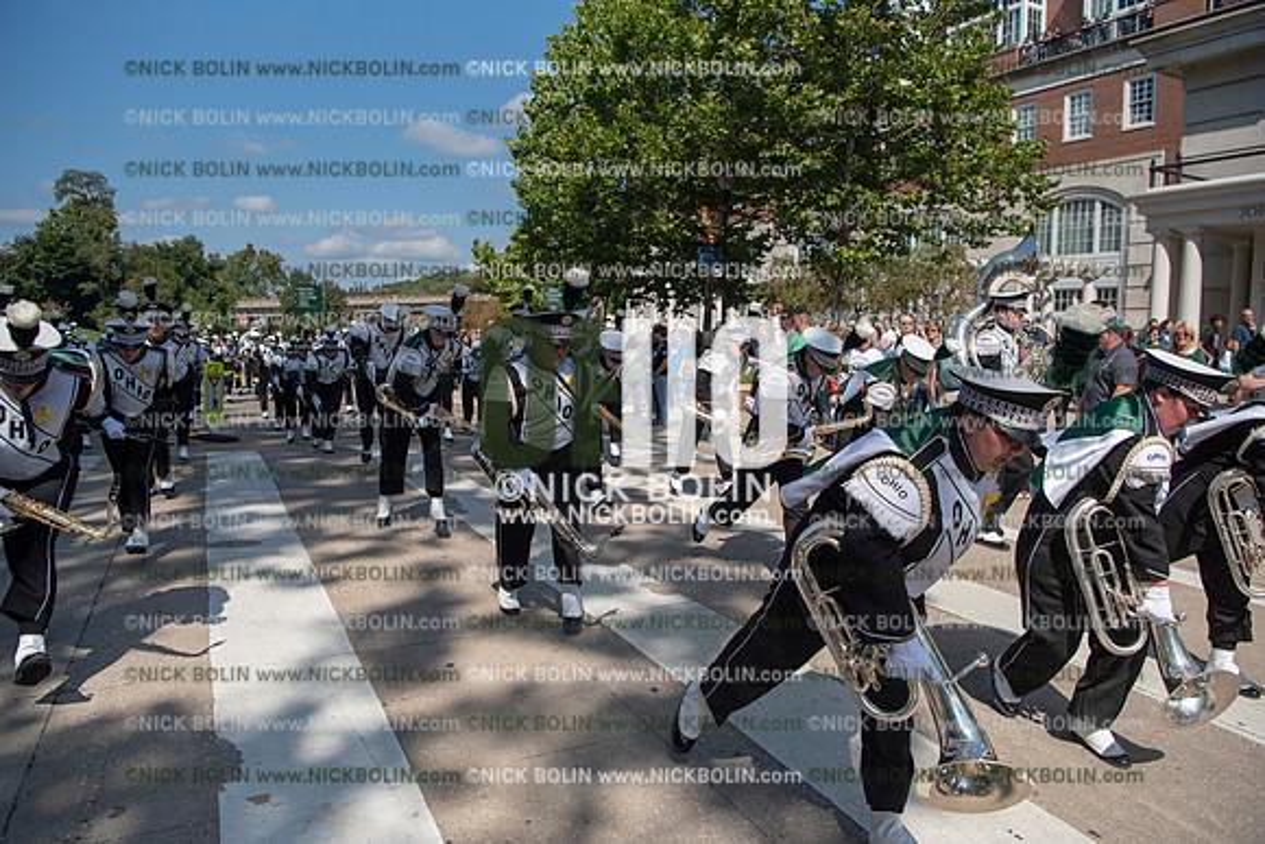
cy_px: 422
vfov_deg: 53.2
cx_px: 632
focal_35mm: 24
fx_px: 843
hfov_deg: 73.7
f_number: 5
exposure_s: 1/4000
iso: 400
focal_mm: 24
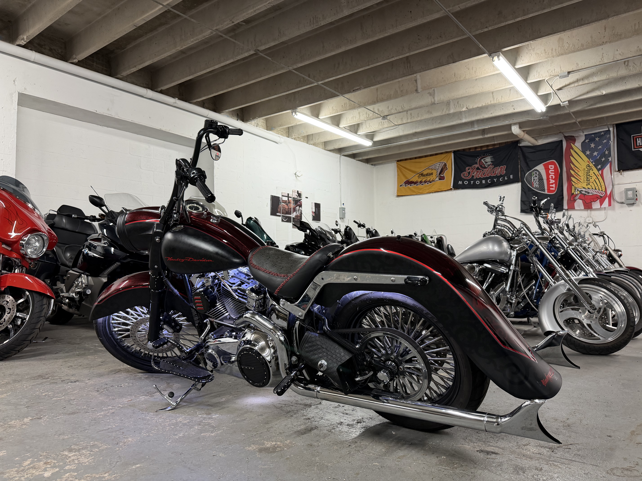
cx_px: 321
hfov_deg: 71.6
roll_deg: +0.3
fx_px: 445
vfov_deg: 56.8
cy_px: 240
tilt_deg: +2.0
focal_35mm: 24
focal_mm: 6.76
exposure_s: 1/42
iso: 200
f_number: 1.78
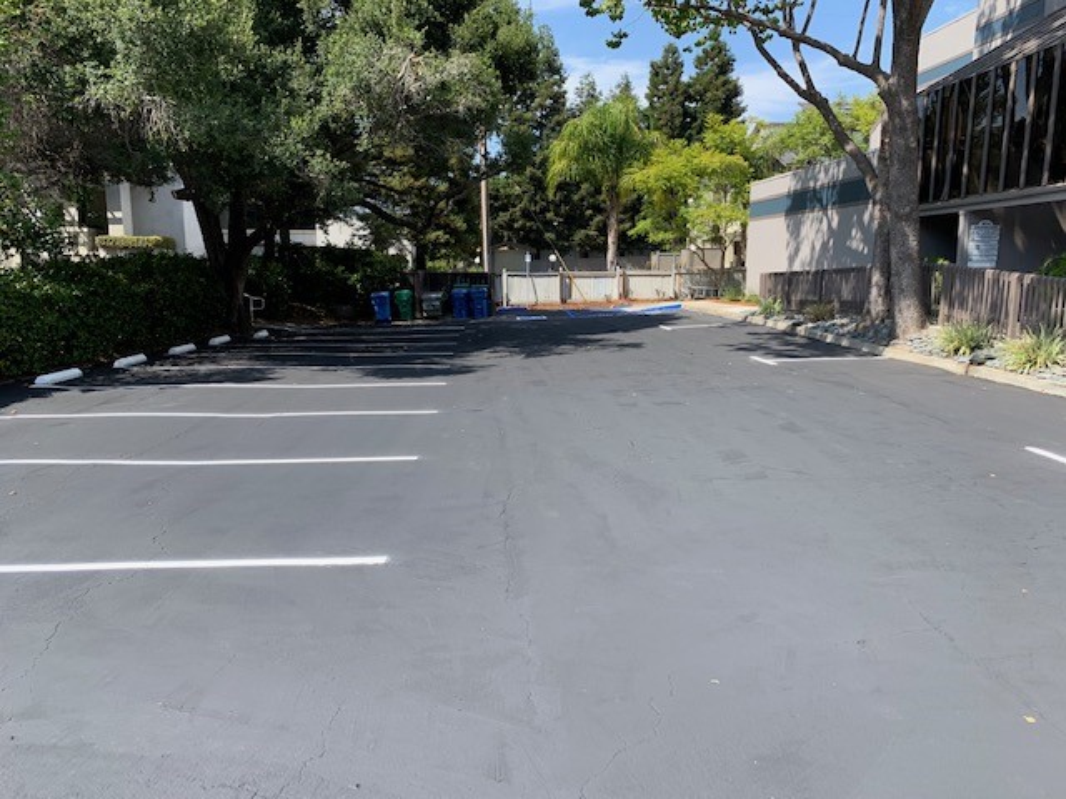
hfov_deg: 67.3
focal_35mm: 26
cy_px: 400
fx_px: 801
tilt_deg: -10.3
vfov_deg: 53.1
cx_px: 533
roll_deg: -1.2
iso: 25
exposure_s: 1/771
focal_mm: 4.25
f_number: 1.8
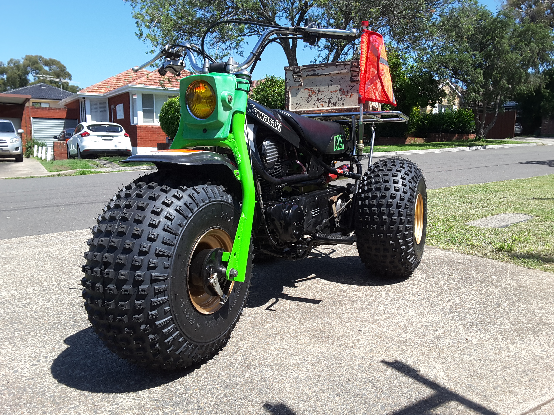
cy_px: 208
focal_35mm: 31
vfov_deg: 45.4
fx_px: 496
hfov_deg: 58.4
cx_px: 277
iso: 40
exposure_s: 1/864
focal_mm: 2.9
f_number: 1.9
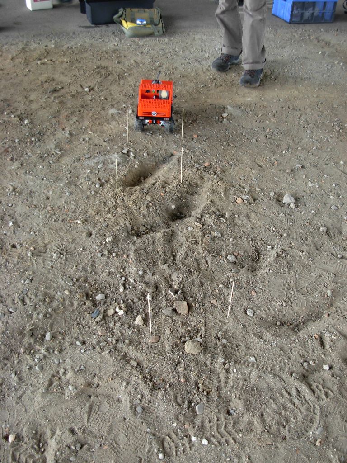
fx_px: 508
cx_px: 174
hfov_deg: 37.7
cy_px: 232
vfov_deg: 49.0
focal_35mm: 38
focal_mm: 6.3
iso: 79
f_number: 2.9
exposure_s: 1/20.7
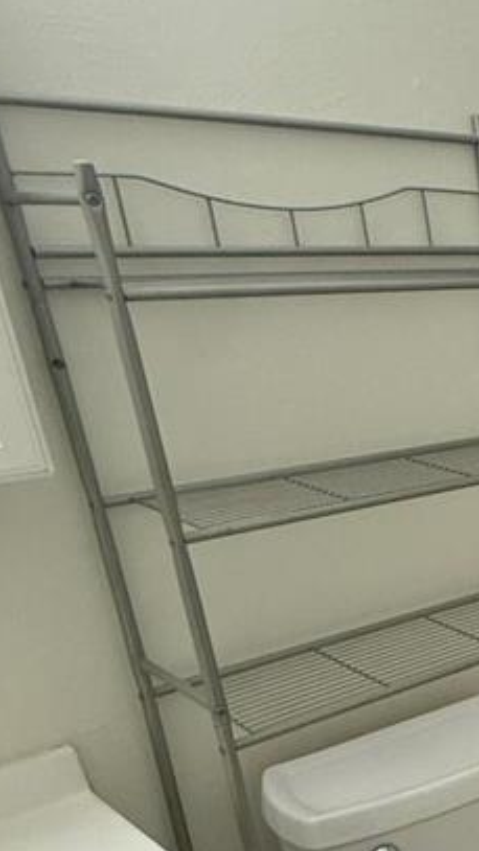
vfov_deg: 44.4
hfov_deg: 18.7
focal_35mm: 45
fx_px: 1016
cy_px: 608
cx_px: 918
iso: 200
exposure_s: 1/120
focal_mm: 2.22
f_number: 2.2
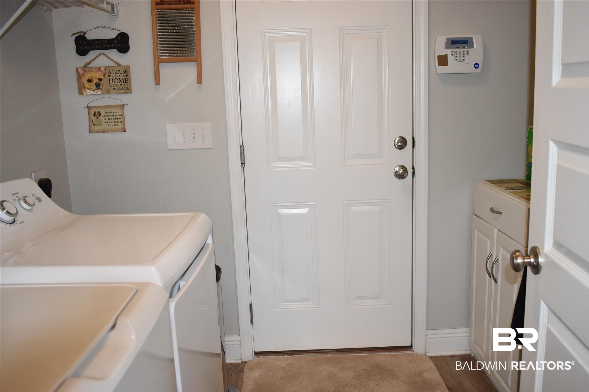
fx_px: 540
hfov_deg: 57.2
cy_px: 196
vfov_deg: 40.0
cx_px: 294
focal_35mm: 33
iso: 900
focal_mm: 22
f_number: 3.8
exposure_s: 1/60
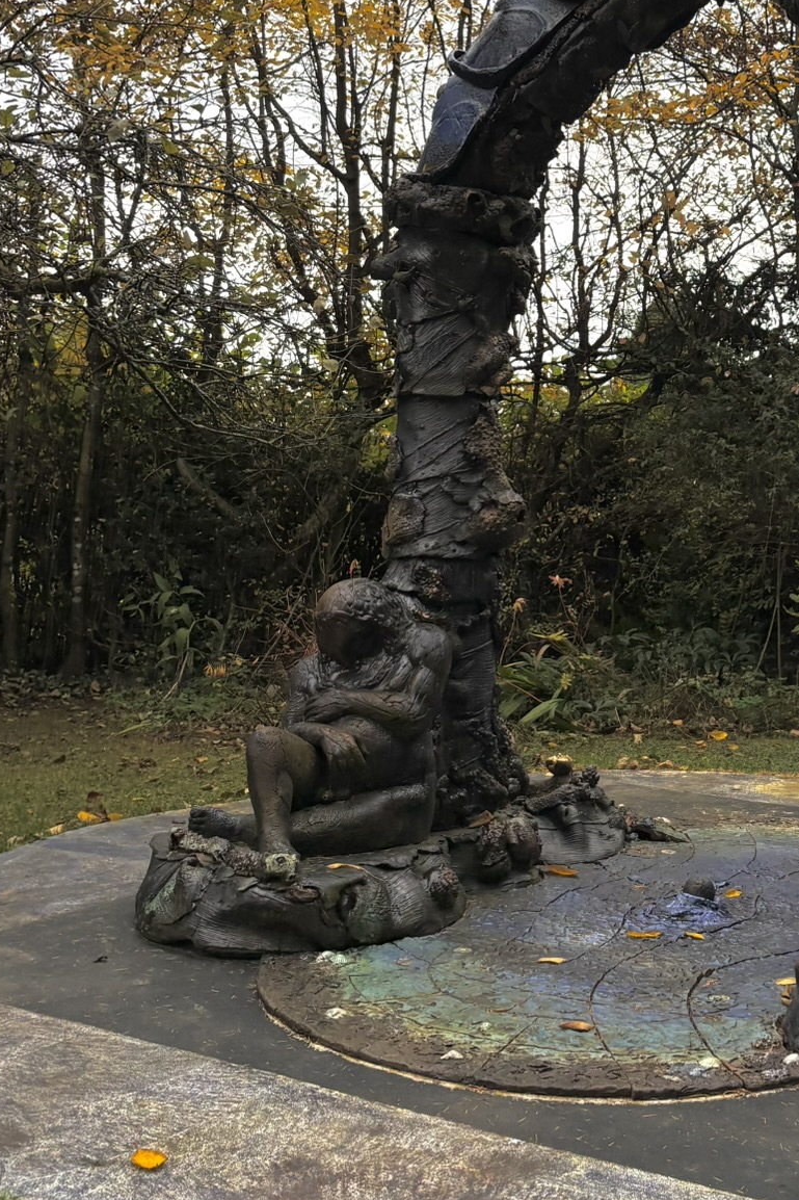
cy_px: 328
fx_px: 1598
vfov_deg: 40.2
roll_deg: -1.6
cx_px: 673
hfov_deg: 27.3
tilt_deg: +4.9
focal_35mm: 48
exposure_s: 1/416
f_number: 1.6
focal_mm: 5.96
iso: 50
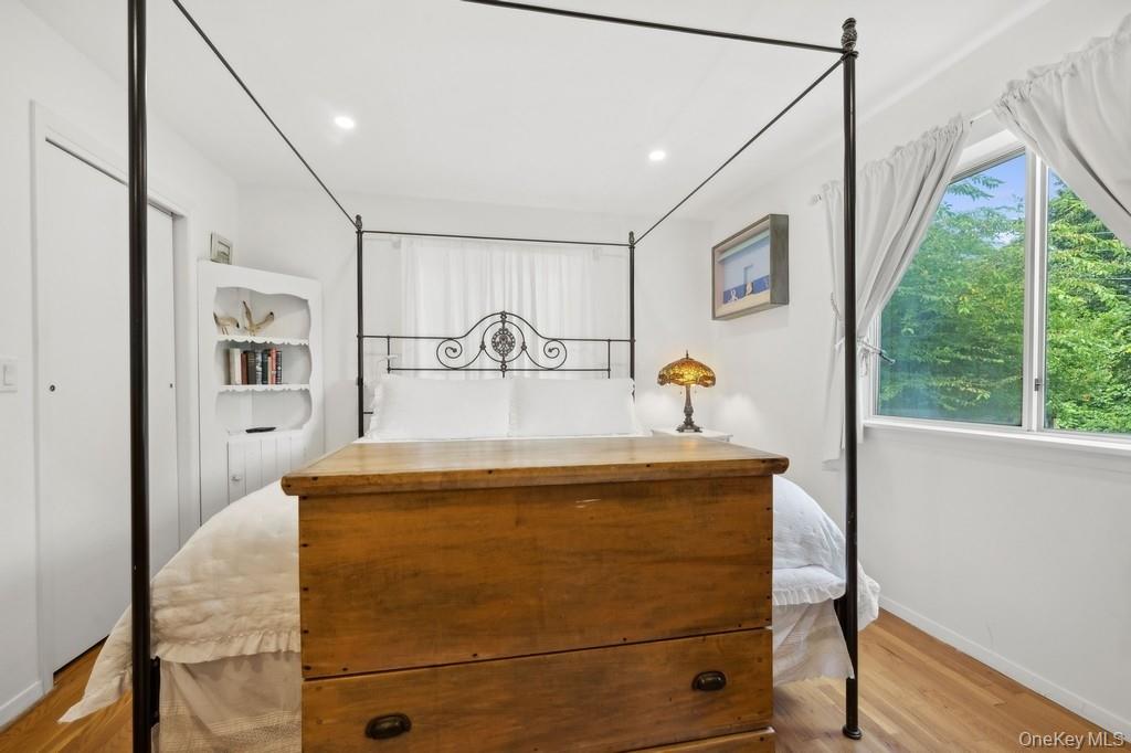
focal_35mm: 14
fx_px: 440
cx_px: 566
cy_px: 376
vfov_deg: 81.2
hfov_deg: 104.3
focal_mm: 14
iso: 800
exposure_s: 1/60
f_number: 8
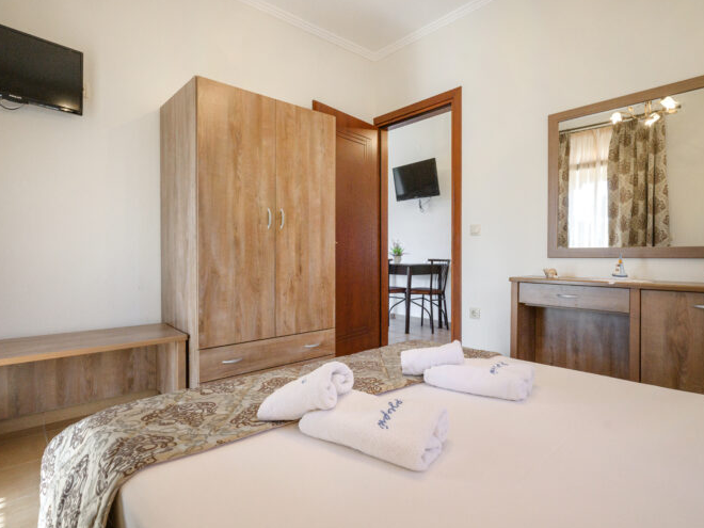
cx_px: 345
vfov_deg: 68.7
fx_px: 386
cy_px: 258
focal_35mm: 19
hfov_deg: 84.7
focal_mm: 17
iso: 1600
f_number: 6.3
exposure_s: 1/125
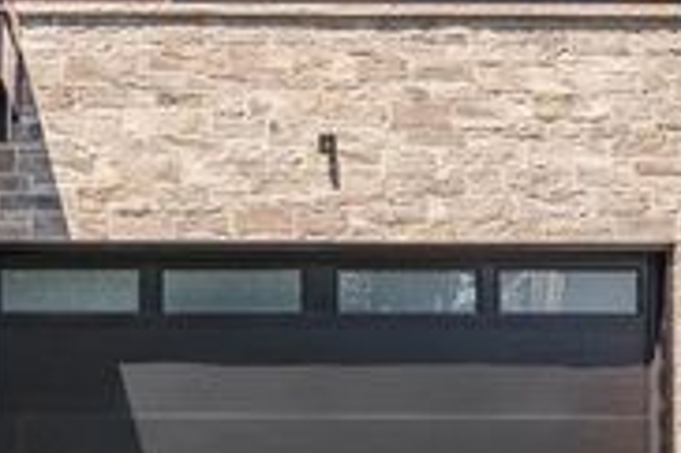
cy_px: 114
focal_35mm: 66
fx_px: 1247
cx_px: 138
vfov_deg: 20.4
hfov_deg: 29.8
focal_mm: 16.1
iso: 640
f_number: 6.4
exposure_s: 1/400
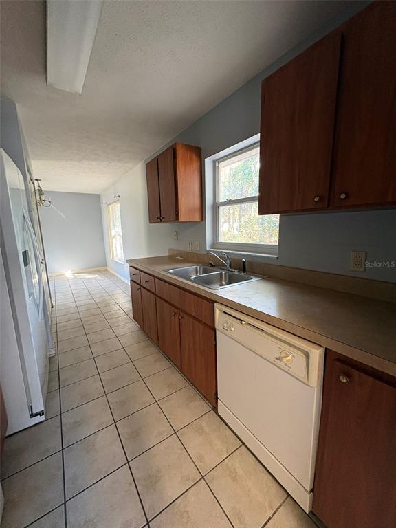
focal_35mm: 14
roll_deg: +0.7
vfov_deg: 102.1
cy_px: 264
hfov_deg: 85.7
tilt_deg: -7.4
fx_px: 214
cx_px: 198
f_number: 2.2
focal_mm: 2.22
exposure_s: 1/41
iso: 400
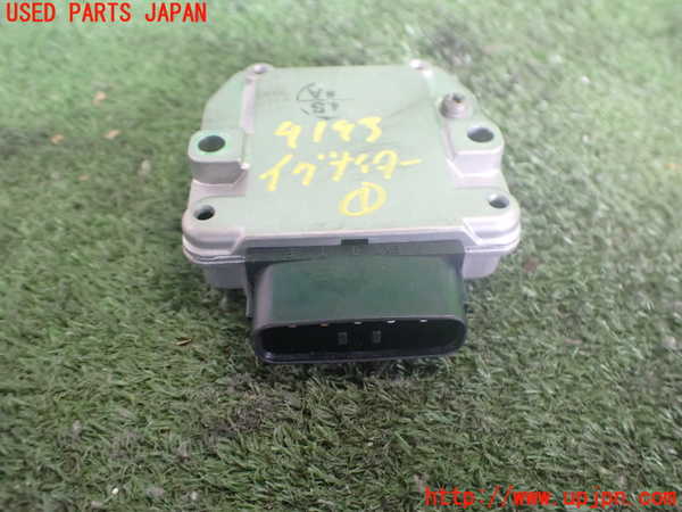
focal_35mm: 30
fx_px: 591
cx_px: 341
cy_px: 256
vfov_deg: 46.8
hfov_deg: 60.0
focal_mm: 5.4
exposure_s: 1/50
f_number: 2.3
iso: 800
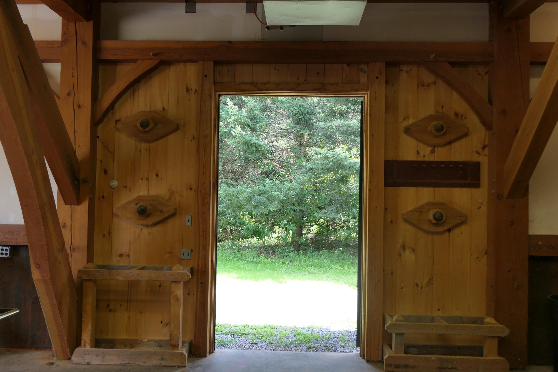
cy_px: 186
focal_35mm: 31
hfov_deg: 60.3
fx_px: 480
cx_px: 279
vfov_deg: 42.3
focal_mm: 11.3
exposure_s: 1/80
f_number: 3.1
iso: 125
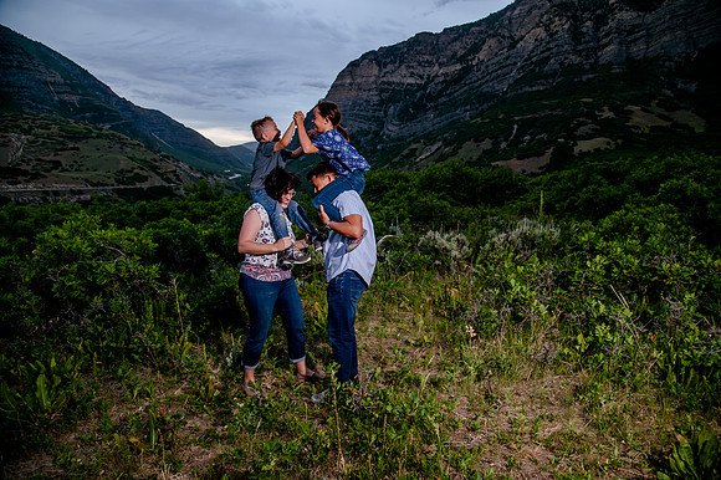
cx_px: 360
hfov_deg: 73.8
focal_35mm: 24
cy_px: 240
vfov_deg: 53.1
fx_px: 480
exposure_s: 1/250
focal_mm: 24
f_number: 5
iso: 1250
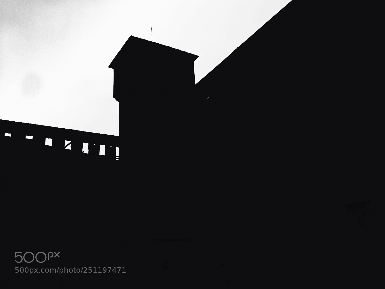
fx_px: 367
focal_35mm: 33
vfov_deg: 42.9
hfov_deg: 55.4
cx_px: 192
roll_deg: +1.5
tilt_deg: +22.1
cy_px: 144
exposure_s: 1/484
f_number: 2.4
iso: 50
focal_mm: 4.12
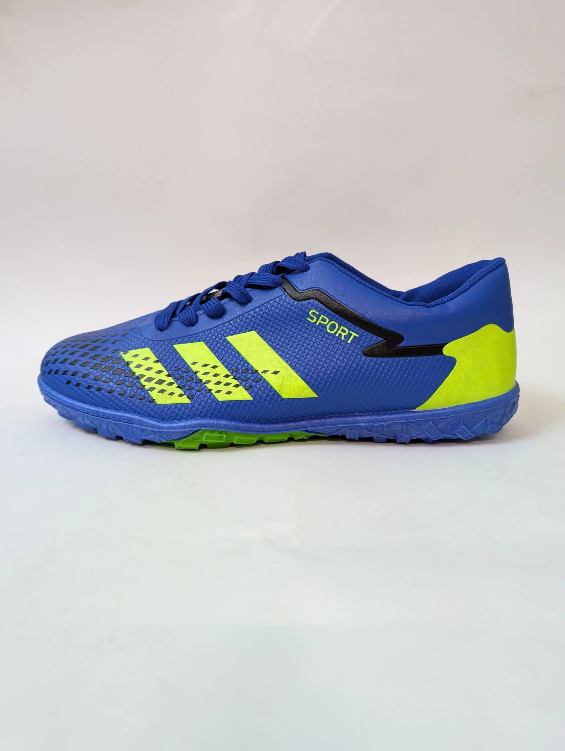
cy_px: 376
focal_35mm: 24
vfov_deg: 71.5
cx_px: 282
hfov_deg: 56.9
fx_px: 521
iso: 118
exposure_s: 1/25
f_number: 1.68
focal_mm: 6.9
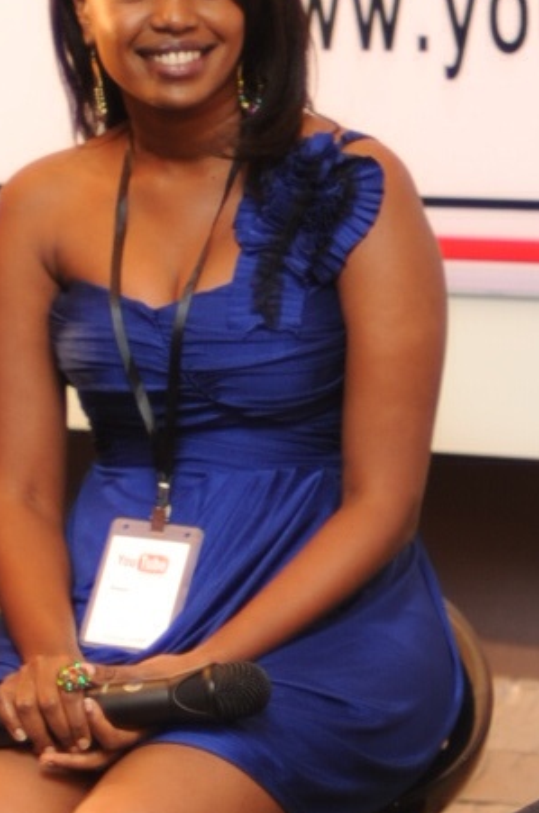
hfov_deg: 19.1
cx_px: 175
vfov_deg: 28.4
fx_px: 1601
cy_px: 292
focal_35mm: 71
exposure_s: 1/60
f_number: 1.4
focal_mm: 50
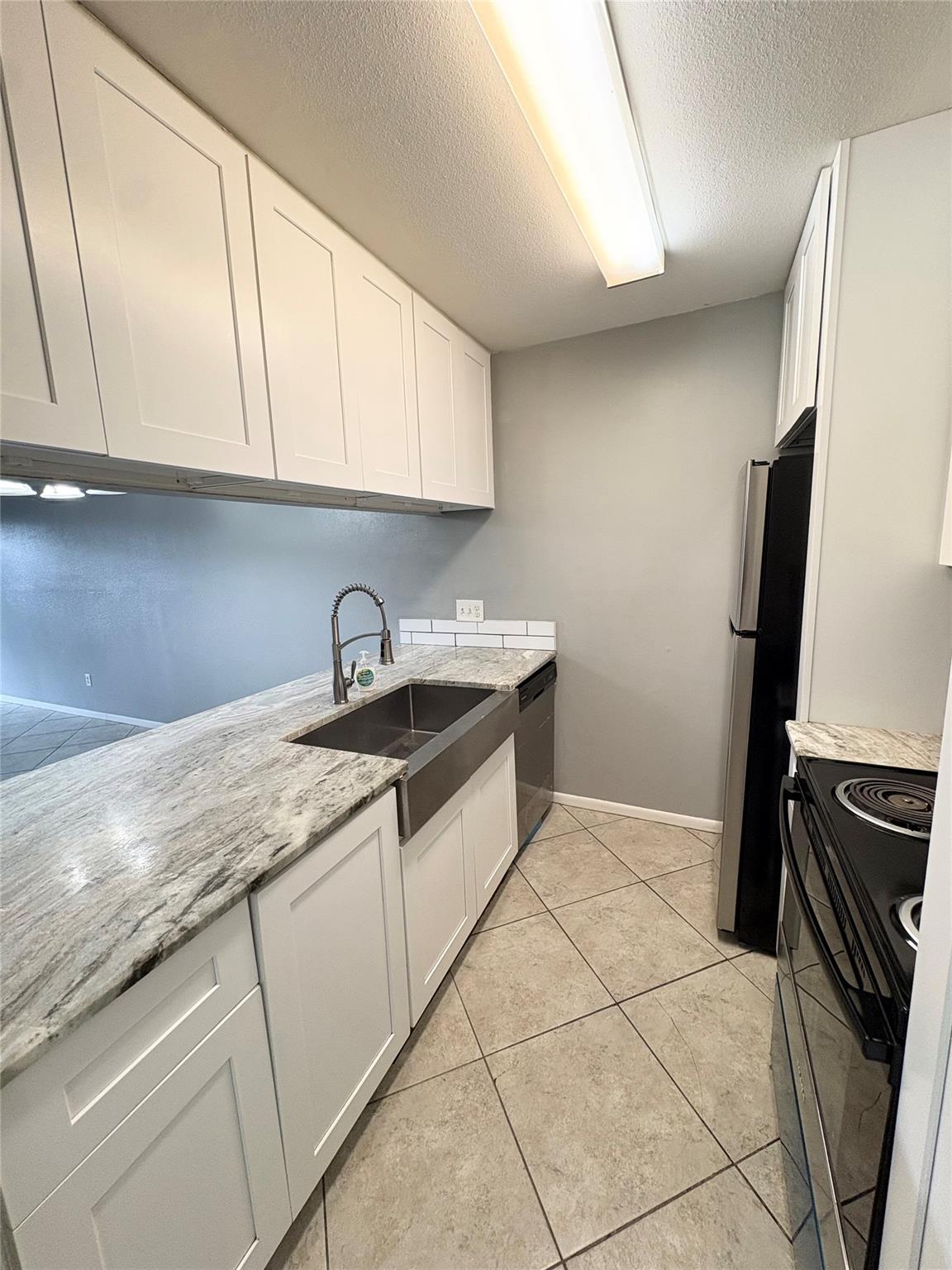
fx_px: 513
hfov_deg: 85.7
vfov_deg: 102.1
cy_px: 635
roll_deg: +1.8
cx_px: 476
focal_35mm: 14
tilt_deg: -9.6
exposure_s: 1/60
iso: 160
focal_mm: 2.22
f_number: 2.2
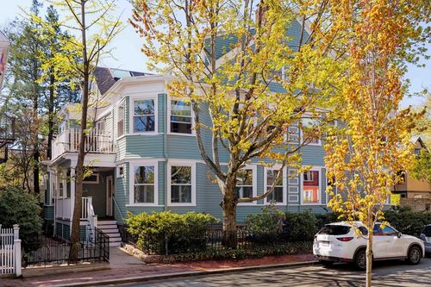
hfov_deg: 54.5
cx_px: 216
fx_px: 419
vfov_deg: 37.8
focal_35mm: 35
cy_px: 144
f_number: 8
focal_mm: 35
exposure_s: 1/50
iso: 200
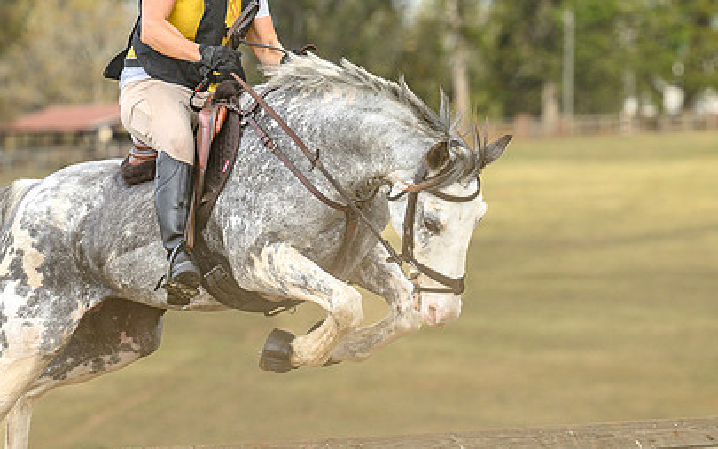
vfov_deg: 4.2
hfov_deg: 6.7
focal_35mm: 315
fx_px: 6163
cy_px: 199
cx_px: 435
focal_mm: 145
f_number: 3.5
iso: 400
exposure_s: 1/1000
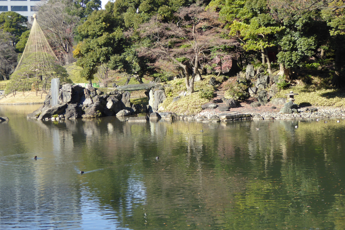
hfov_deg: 28.1
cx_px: 172
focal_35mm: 72
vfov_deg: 18.9
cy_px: 101
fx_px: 690
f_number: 4.4
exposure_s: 1/160
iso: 100
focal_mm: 11.7
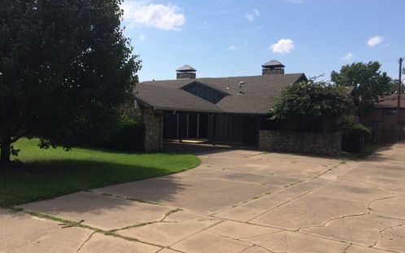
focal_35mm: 31
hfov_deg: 61.2
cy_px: 132
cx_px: 203
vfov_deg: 40.6
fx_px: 342
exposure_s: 1/2283
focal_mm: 4.15
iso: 32
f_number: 2.2
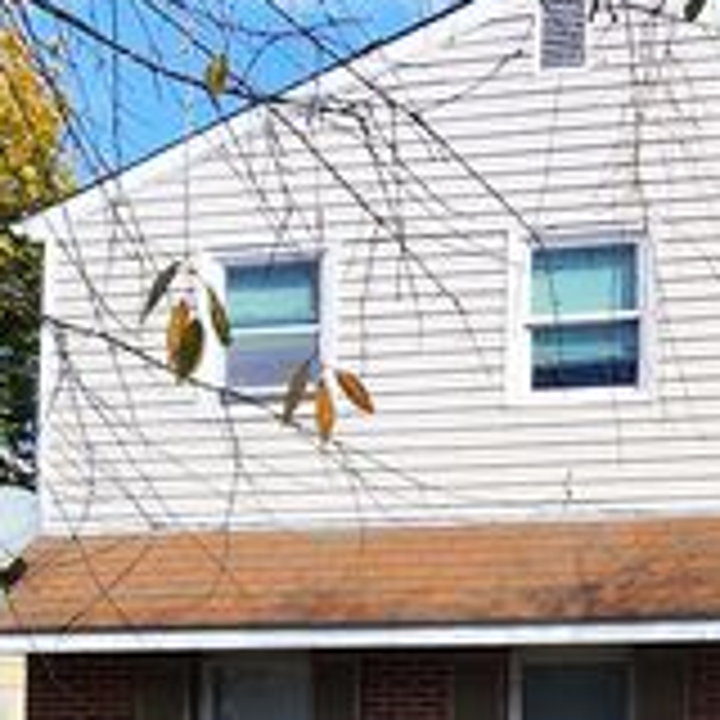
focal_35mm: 36
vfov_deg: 38.8
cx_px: 1004
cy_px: 772
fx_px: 847
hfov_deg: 31.3
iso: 50
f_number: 2.2
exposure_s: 1/1369
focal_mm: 2.2
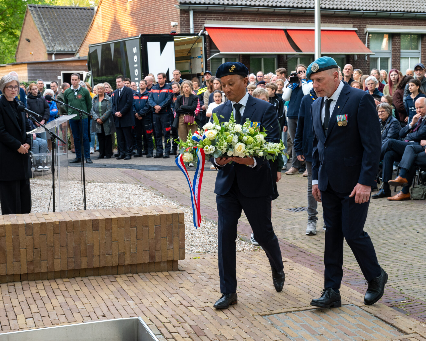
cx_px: 236
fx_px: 694
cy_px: 168
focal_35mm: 55
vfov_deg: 27.6
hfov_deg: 34.1
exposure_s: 1/125
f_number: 7.1
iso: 1000
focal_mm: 48
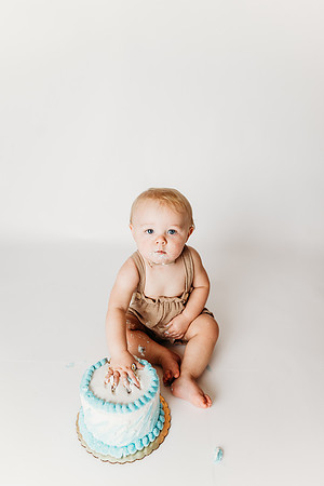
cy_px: 243
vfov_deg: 73.7
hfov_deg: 53.1
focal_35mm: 24
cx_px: 162
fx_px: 324
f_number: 2.8
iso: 100
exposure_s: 1/200
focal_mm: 24
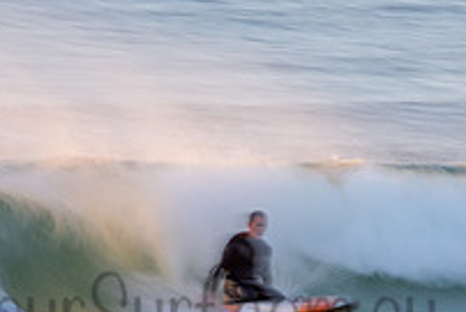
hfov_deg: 1.4
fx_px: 19210
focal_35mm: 1483
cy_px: 288
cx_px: 191
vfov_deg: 0.9
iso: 64
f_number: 20
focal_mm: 500
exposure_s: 1/5
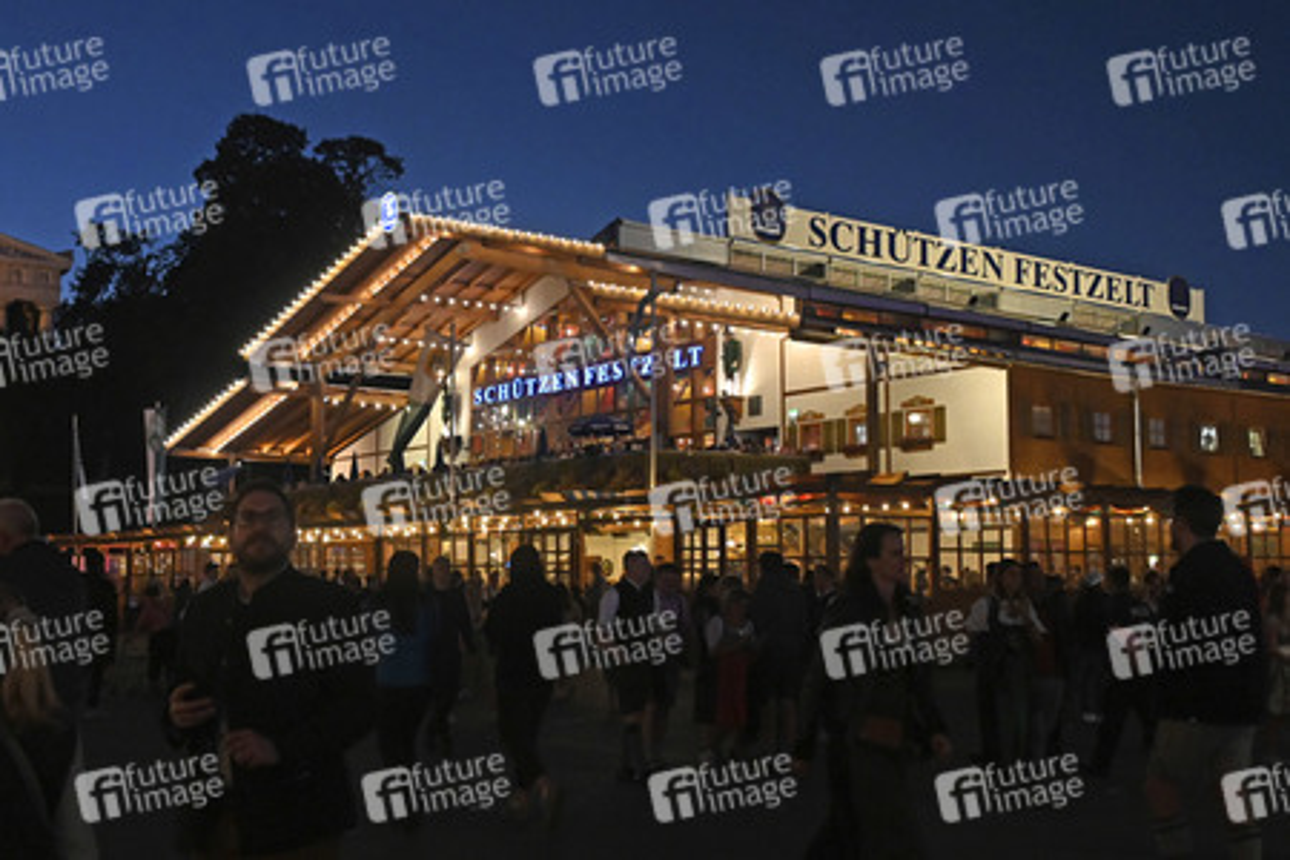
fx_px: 1505
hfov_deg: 46.4
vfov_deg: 31.9
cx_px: 645
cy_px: 430
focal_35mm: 42
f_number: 6.3
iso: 5000
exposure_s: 1/160
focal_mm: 28
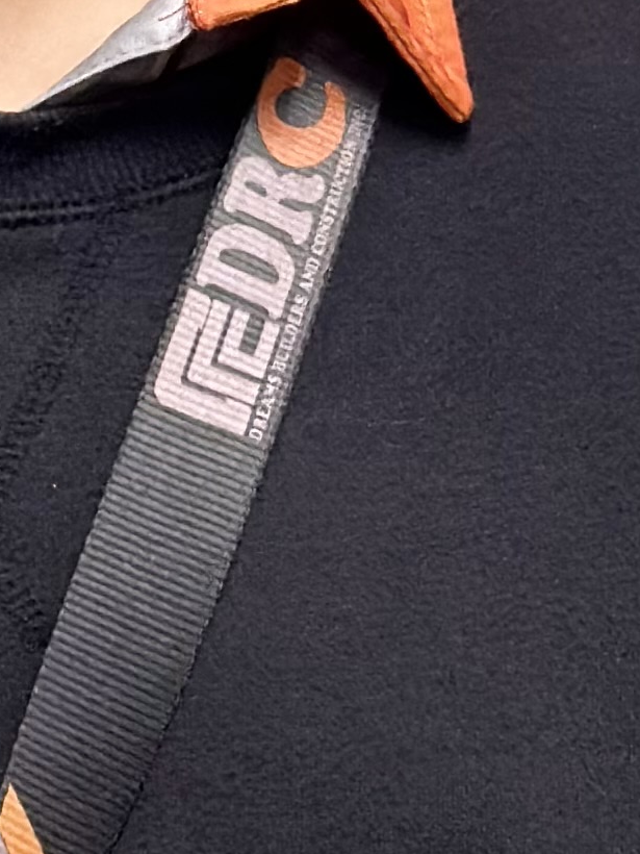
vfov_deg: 8.1
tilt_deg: +0.7
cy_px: -701
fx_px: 5818
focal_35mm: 236
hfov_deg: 6.3
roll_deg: +0.1
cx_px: 26
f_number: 1.78
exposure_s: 1/60
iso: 250
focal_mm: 6.86
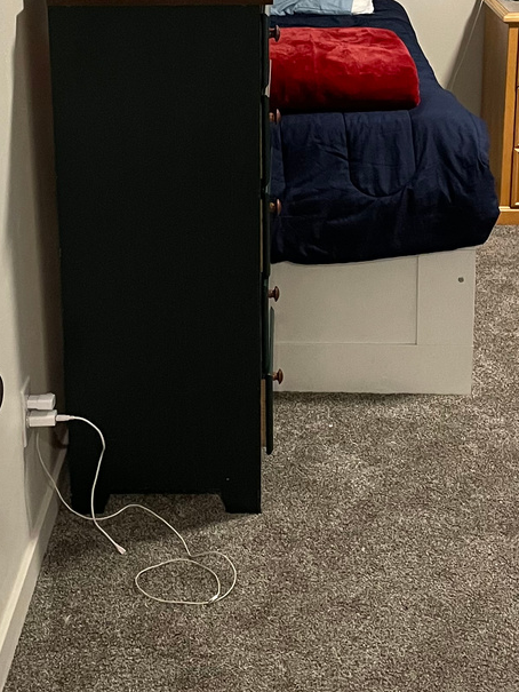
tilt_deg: -16.7
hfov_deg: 22.3
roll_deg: +0.9
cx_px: 232
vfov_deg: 29.1
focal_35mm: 66
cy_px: 207
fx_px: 1319
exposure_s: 1/60
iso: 400
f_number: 1.6
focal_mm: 4.2
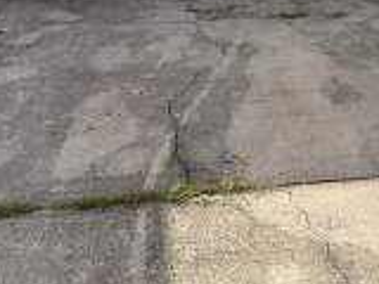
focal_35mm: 72
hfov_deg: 26.8
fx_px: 788
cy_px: -28
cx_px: 272
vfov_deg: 19.6
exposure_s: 1/4739
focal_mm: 6.76
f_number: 1.78
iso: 100
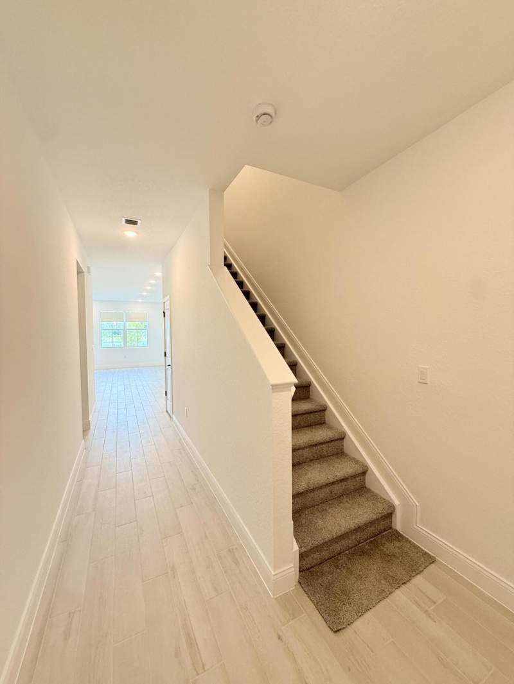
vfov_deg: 102.1
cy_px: 342
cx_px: 257
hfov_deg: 85.7
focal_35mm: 14
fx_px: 277
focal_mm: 2.22
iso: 200
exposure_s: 1/120
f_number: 2.2
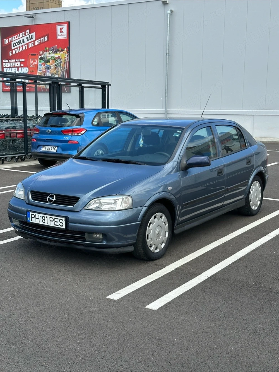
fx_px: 516
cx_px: 140
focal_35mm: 48
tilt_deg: -8.3
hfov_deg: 30.3
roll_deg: -0.8
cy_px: 186
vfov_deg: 39.7
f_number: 1.78
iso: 64
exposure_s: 1/1783
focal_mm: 6.86
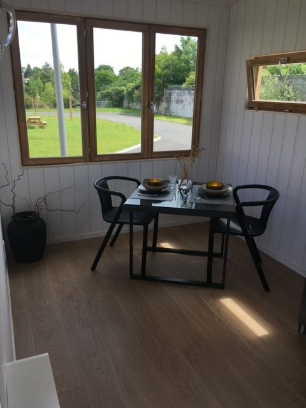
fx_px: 342
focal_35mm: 29
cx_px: 153
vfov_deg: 61.7
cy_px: 204
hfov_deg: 48.2
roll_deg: -2.2
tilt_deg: -17.5
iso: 25
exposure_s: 1/329
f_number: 2.2
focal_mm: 4.15
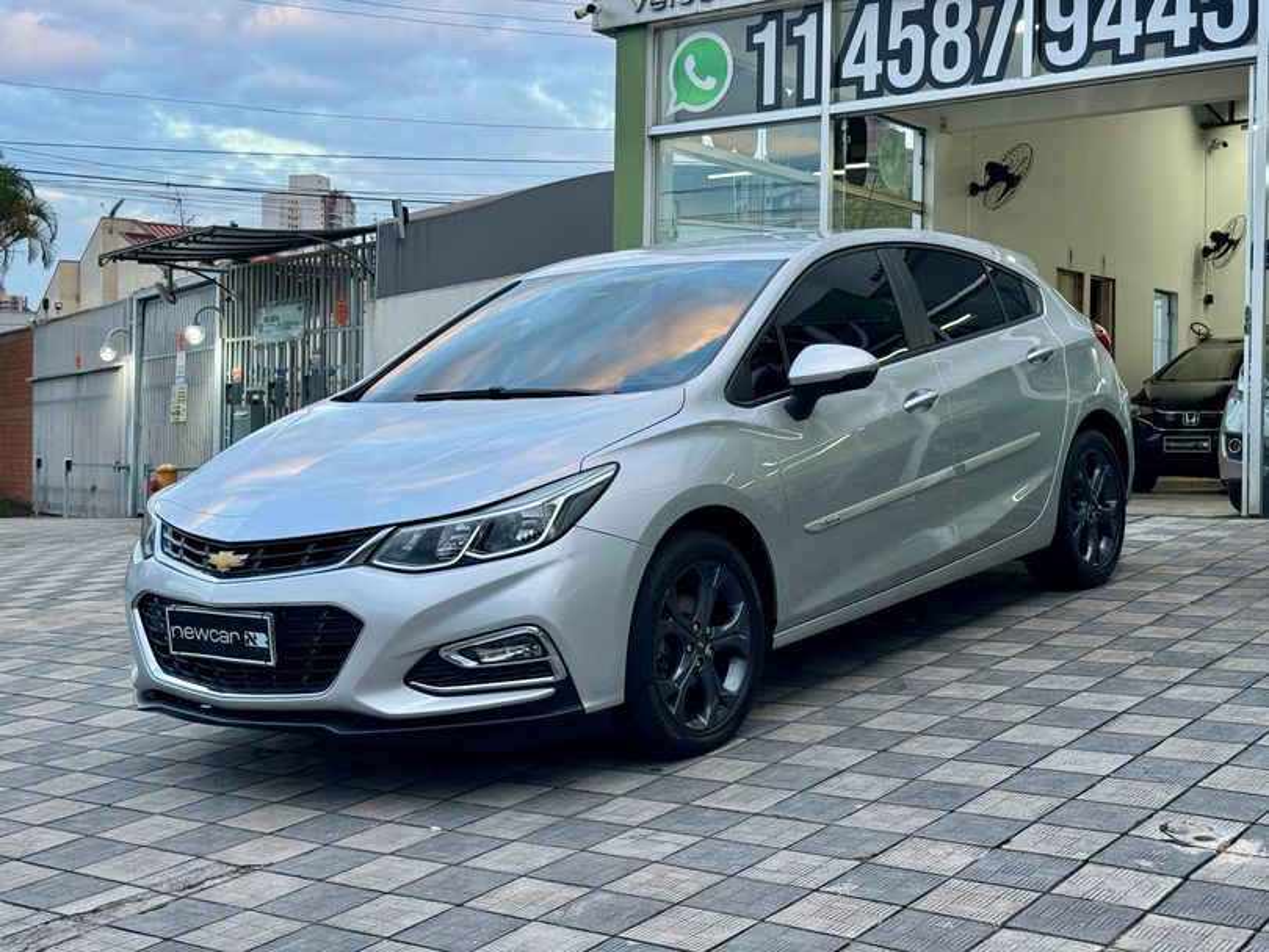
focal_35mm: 48
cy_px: 476
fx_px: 1760
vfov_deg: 30.3
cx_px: 634
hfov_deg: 39.6
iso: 50
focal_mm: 6.76
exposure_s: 1/60
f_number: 1.78
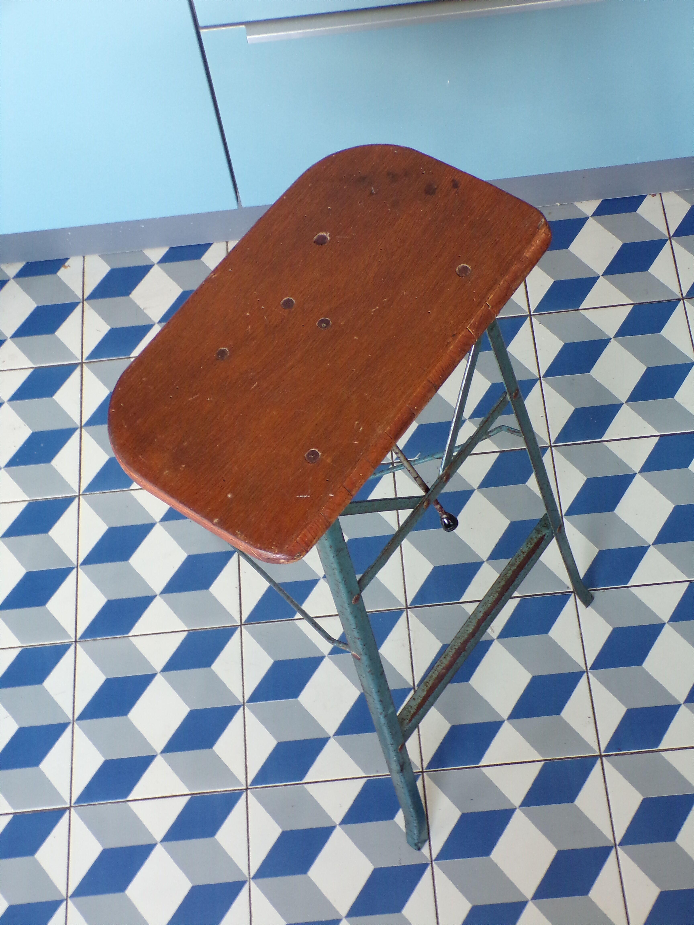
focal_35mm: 49
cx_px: 347
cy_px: 462
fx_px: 1310
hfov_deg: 29.7
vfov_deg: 38.9
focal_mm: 8.7
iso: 233
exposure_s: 1/17
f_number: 3.5
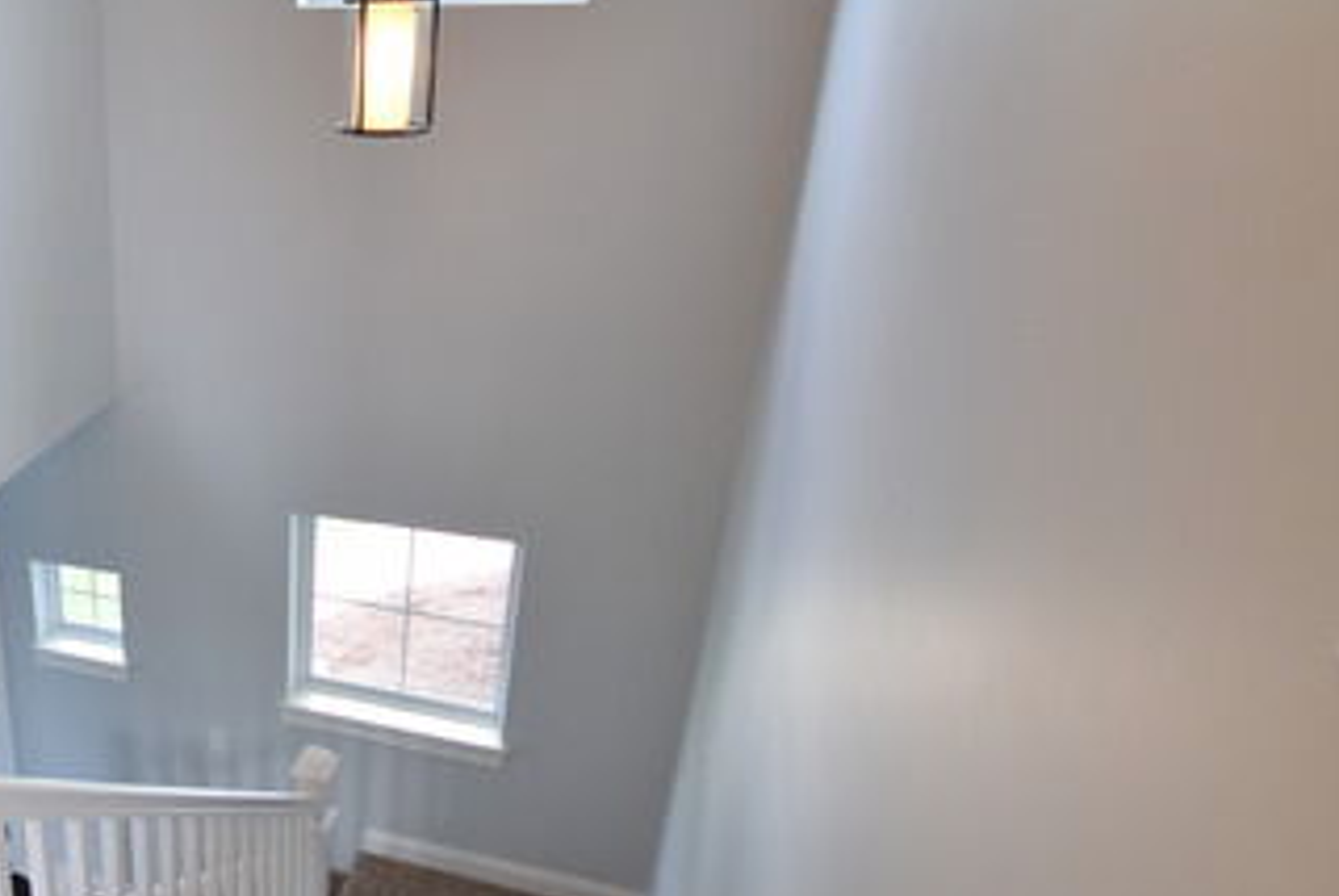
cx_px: 142
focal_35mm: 30
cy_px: 572
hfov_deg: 54.2
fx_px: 1117
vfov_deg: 43.3
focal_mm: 10
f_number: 3.5
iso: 400
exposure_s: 1/125
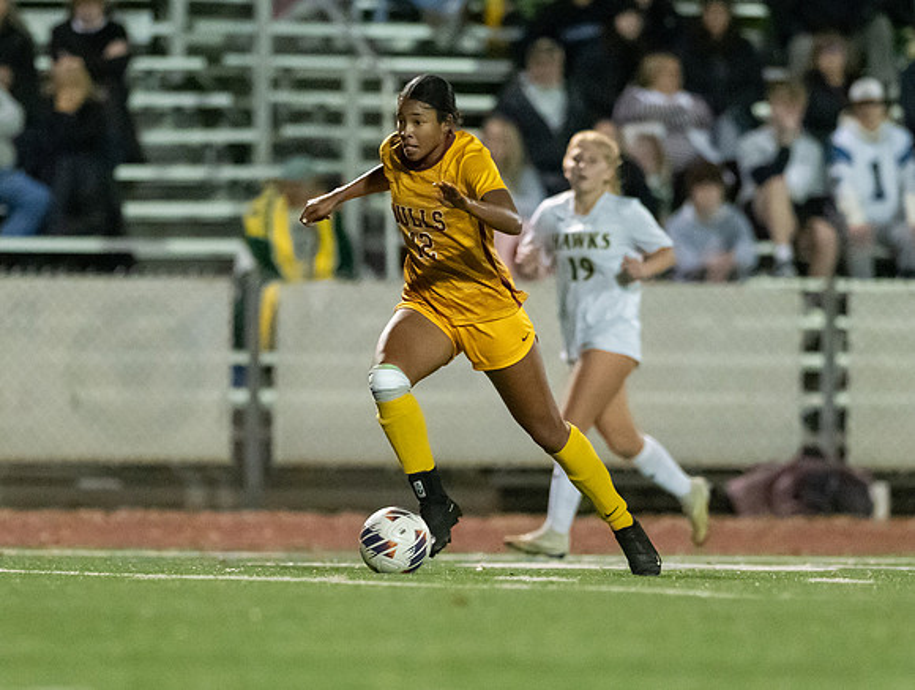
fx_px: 14913
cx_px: 440
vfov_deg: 2.6
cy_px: 396
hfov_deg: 3.5
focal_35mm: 563
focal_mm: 300
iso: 16000
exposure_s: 1/1000
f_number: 2.8
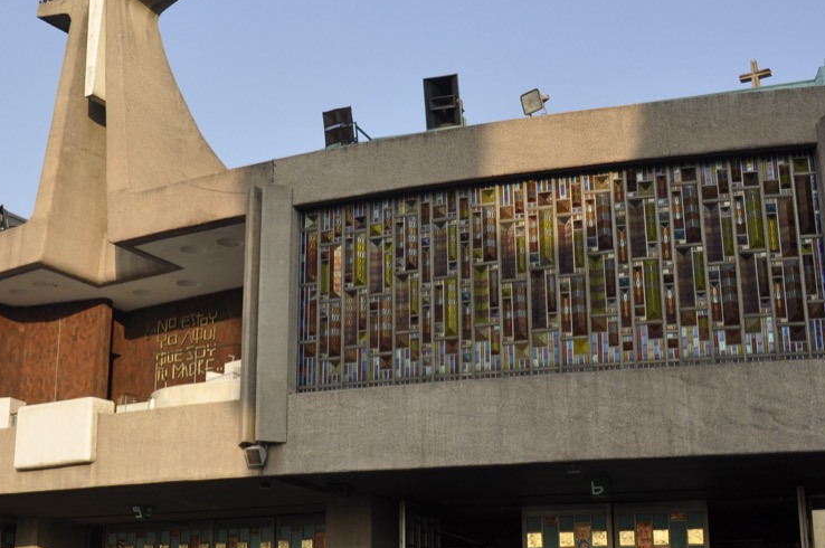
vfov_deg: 25.9
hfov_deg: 38.0
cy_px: 328
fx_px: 1190
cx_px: 304
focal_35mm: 52
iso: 200
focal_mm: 20
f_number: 7.1
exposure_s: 1/200
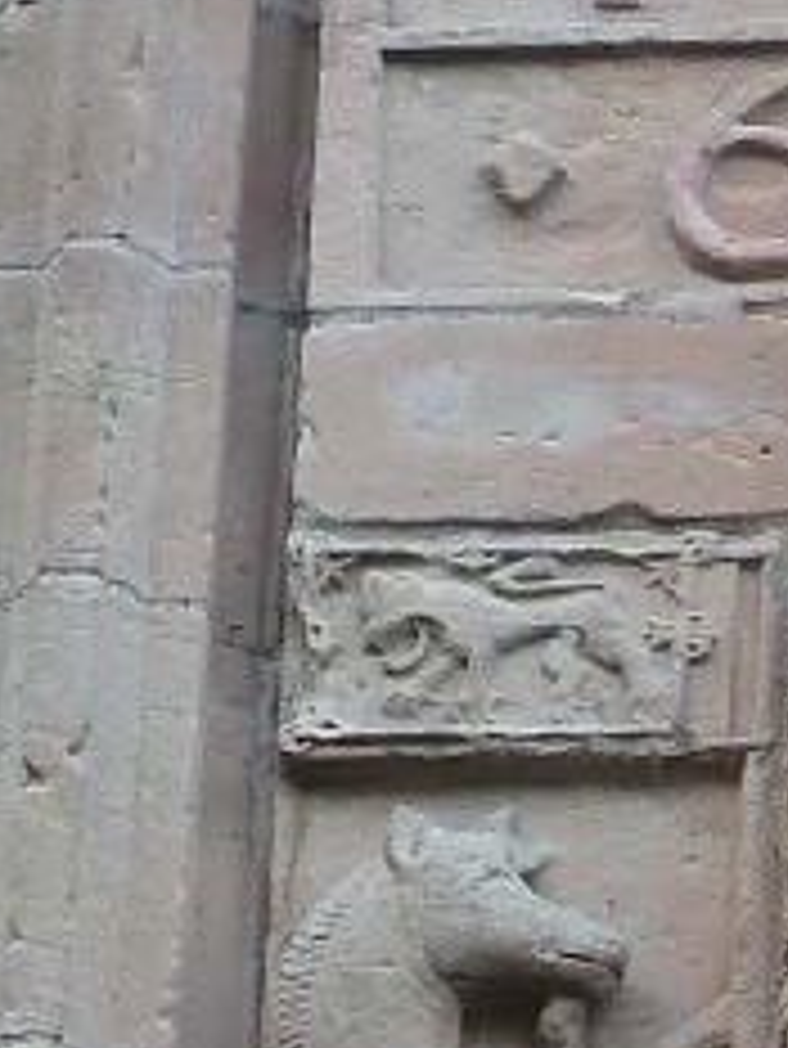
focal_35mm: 329
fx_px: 9977
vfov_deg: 5.9
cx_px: 1576
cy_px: 2051
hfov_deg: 4.5
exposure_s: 1/50
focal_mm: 7.9
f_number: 3.8
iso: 80
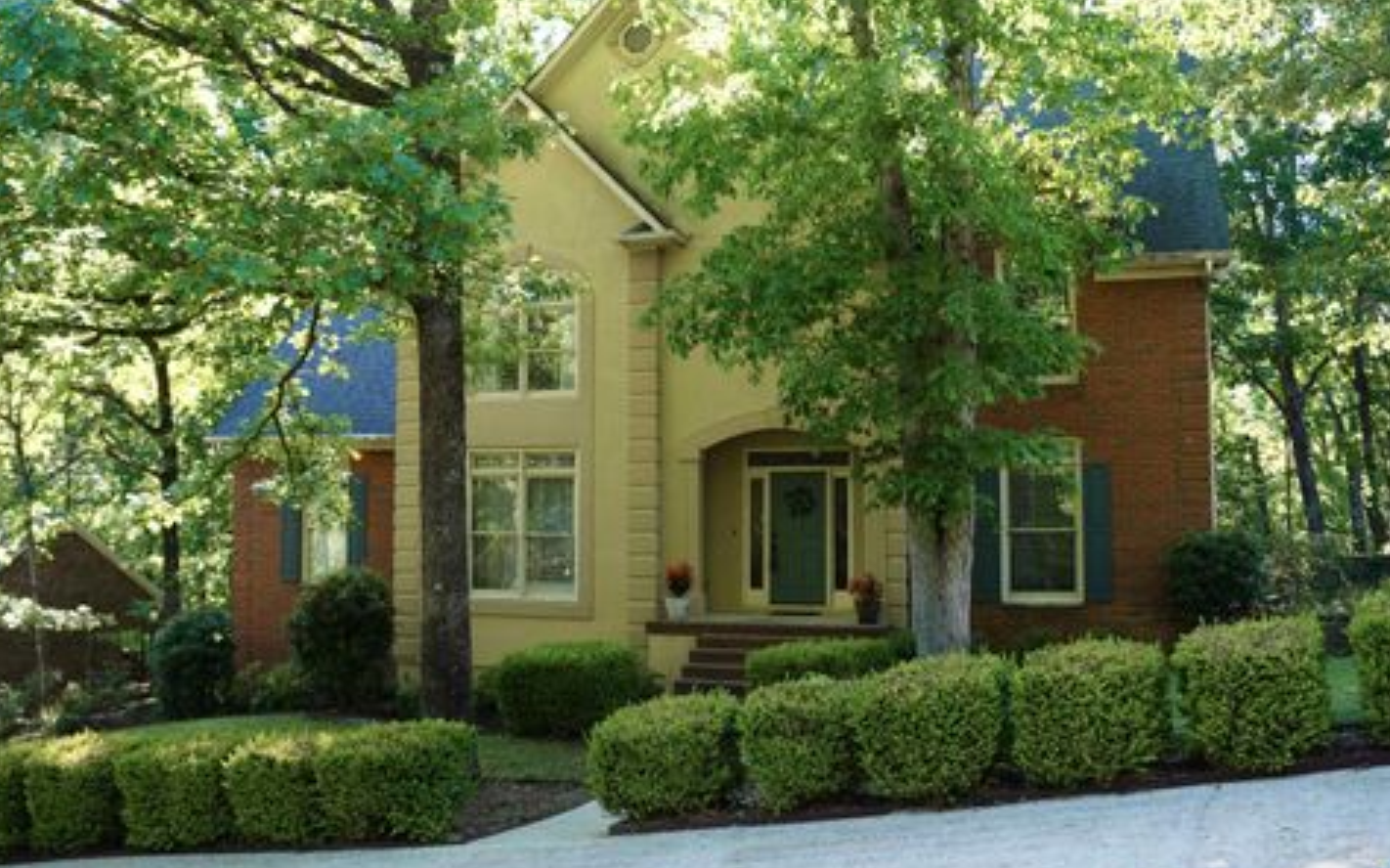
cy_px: 409
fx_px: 1098
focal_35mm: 29
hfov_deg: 64.7
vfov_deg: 43.1
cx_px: 695
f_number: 4
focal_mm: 18
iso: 125
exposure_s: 1/60
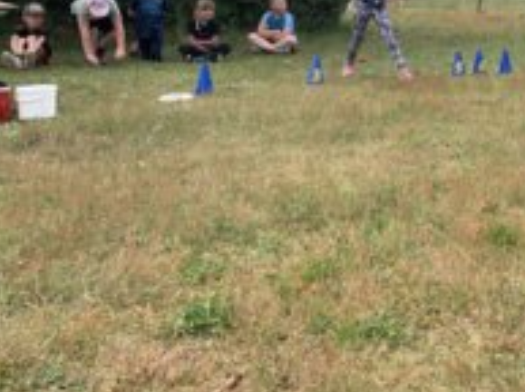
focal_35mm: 54
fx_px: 817
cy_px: 27
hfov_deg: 33.2
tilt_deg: -2.3
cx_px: 498
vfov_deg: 25.9
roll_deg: -0.6
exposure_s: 1/1088
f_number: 1.8
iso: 25
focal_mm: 4.25
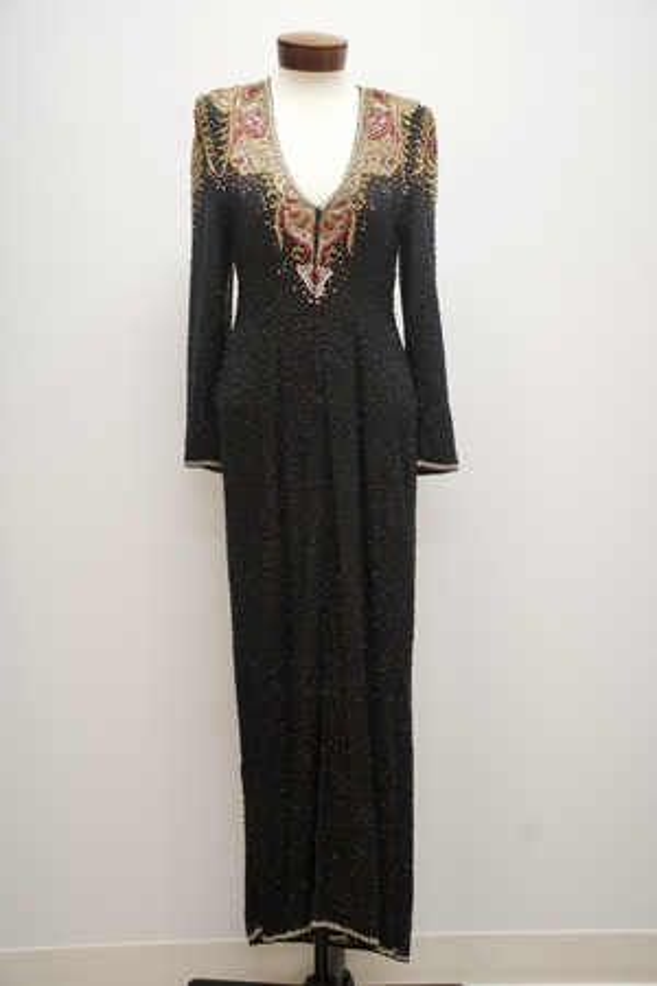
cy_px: 493
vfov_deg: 41.1
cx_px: 328
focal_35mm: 48
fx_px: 1314
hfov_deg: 28.1
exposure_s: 1/80
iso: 1600
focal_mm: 32
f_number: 5
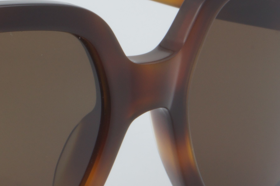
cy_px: 138
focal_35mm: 253
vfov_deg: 5.4
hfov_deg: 8.0
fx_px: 1968
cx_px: -97
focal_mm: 50
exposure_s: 1/3
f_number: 32
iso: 100
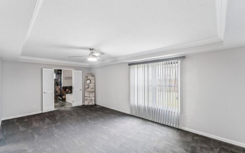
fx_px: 100
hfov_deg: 101.4
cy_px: 77
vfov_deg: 74.8
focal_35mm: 15
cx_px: 125
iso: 400
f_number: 13
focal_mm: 14
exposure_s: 1/13
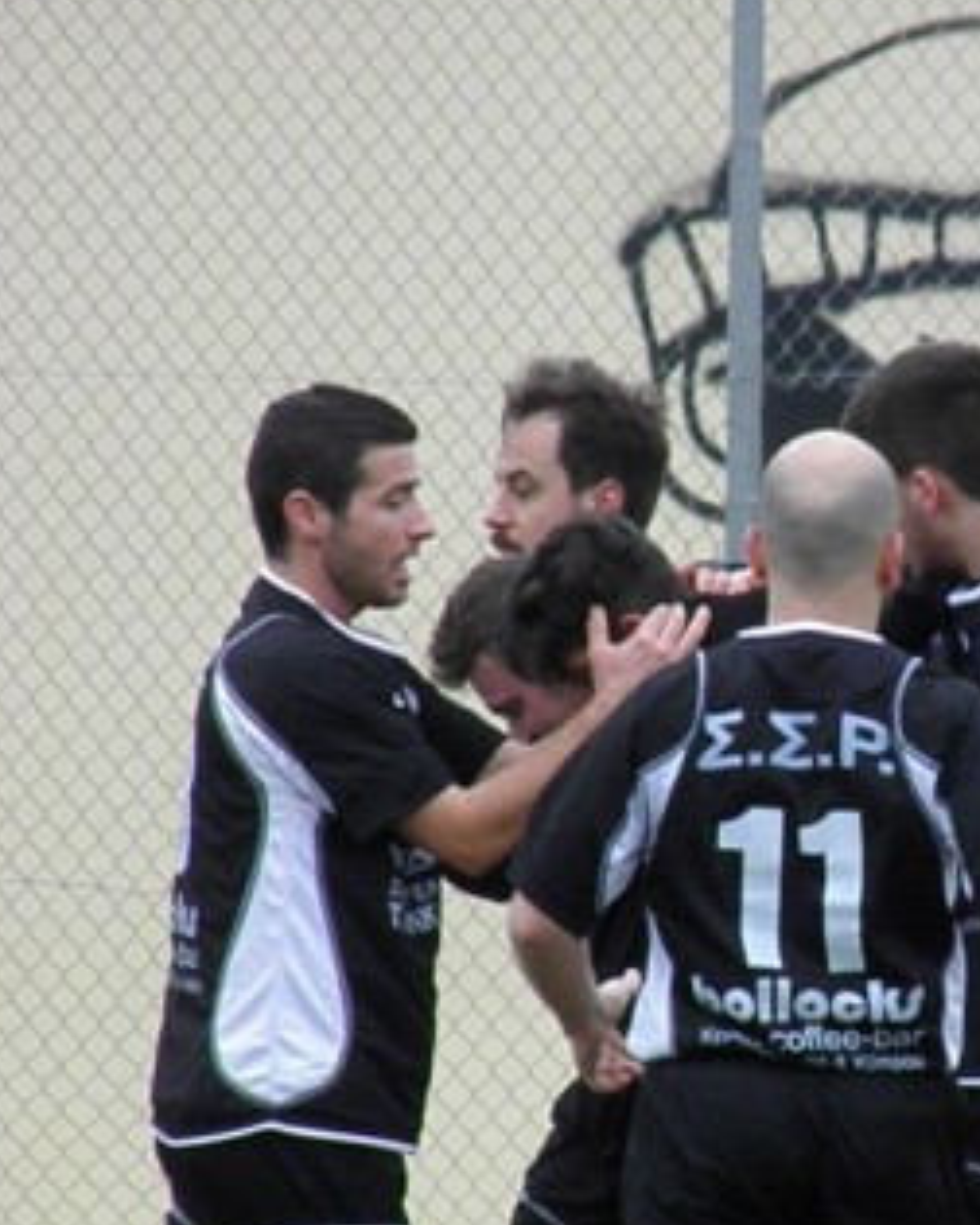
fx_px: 48401
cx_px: 1101
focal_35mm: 1335
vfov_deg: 1.5
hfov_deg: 1.2
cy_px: 718
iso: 500
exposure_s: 1/640
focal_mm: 117.2
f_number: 5.7
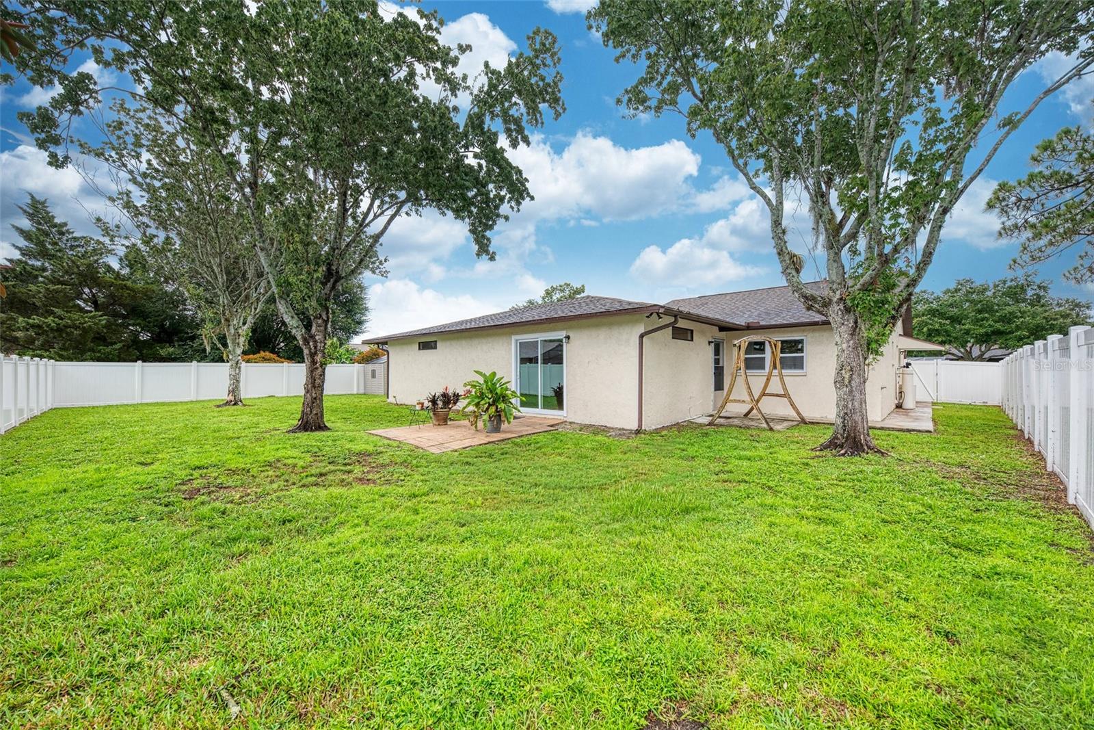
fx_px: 425
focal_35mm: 14
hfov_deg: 104.2
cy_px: 365
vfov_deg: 81.2
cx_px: 547
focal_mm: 14
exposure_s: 1/1600
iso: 400
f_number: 7.1
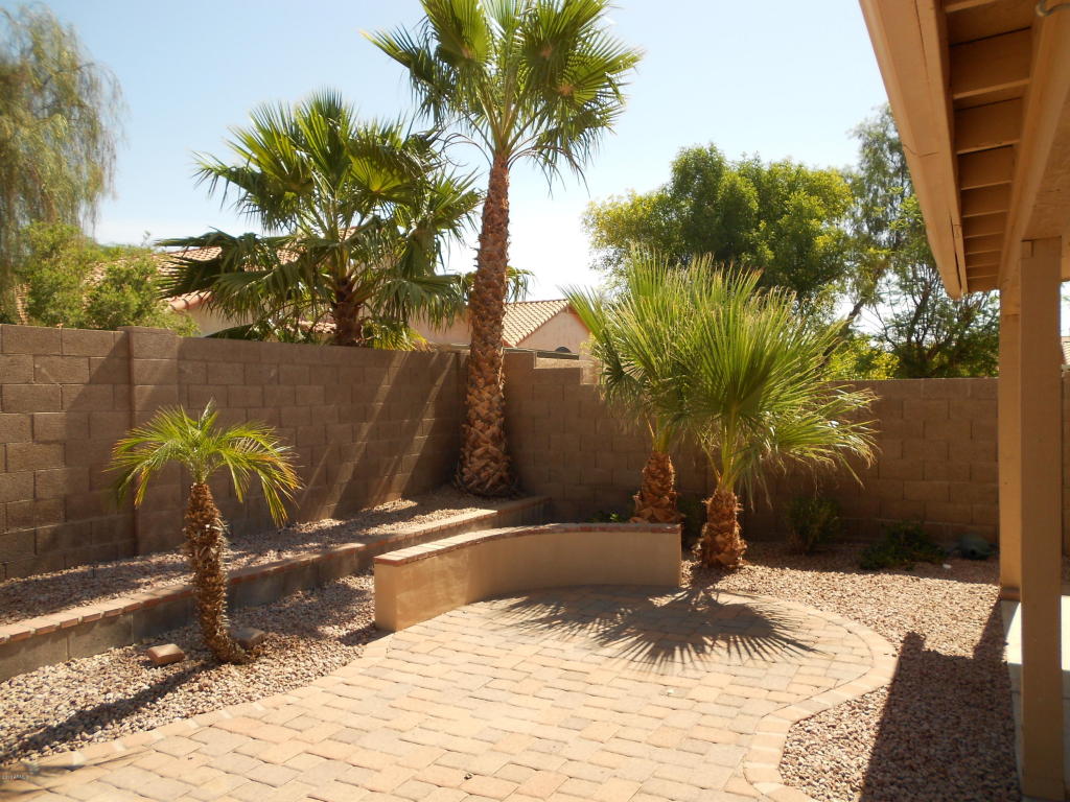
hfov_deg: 67.3
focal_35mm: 26
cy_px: 401
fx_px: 804
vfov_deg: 53.1
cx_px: 535
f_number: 3.2
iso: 80
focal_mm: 4.6
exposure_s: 1/500
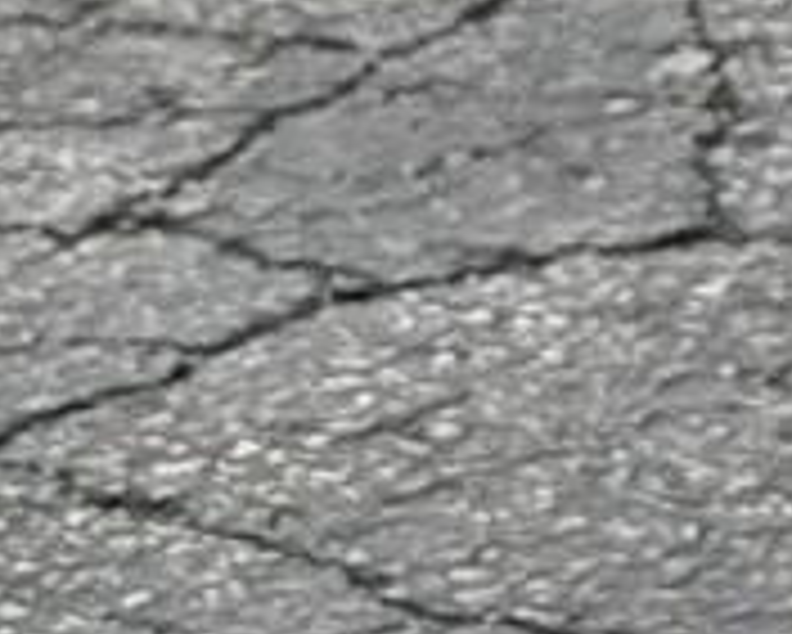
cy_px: -1281
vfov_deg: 4.4
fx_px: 7998
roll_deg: +3.2
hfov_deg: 5.4
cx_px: 2254
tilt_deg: -6.8
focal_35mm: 341
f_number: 1.78
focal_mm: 6.76
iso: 64
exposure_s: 1/587
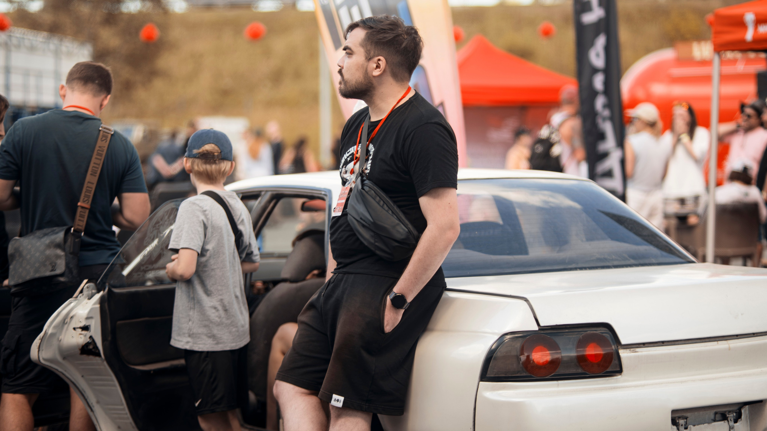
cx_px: 384
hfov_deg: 23.9
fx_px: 1811
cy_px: 216
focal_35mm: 89
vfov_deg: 13.6
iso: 100
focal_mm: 85
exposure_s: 1/200
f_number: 1.8
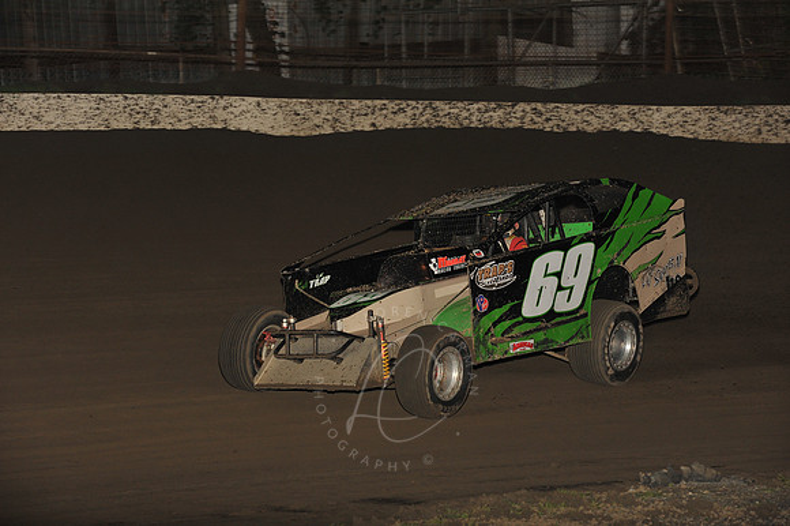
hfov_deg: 15.2
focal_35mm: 135
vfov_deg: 10.1
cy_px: 263
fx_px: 2961
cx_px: 395
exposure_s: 1/320
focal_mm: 135
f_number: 7.1
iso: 1000
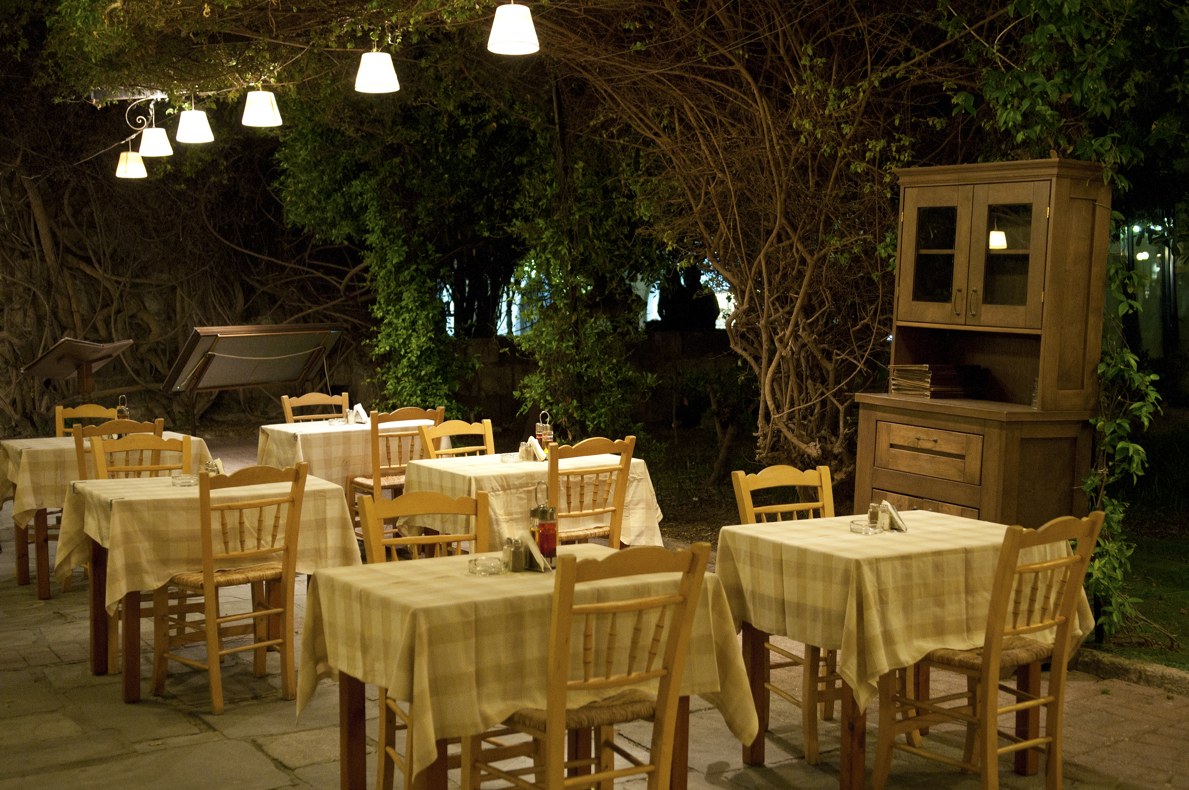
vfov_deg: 29.8
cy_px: 395
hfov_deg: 43.7
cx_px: 594
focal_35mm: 45
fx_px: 1484
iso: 1600
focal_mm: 30
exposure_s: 1/30
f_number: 2.8
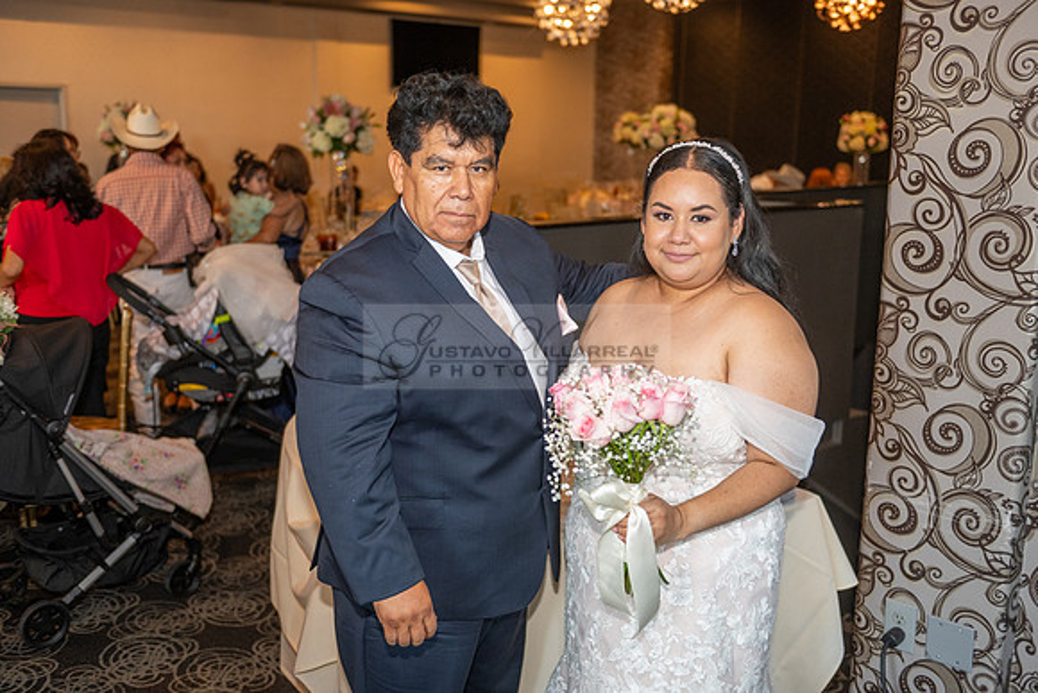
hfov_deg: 53.1
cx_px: 519
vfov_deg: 36.9
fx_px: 1038
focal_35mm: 36
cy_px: 346
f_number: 2.8
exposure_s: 1/200
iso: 1000
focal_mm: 36
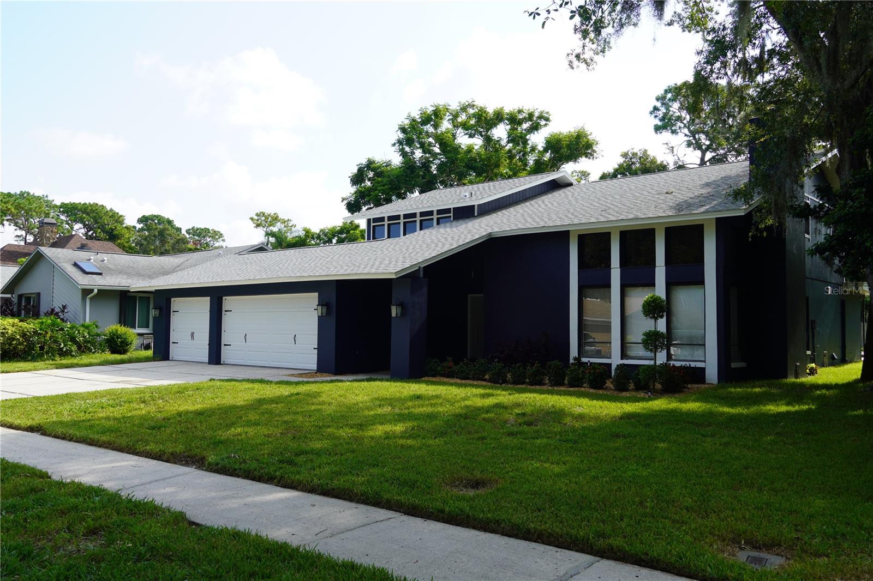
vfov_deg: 43.6
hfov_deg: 61.9
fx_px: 727
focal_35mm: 30
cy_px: 290
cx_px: 436
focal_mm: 20
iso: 100
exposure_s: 1/125
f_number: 8
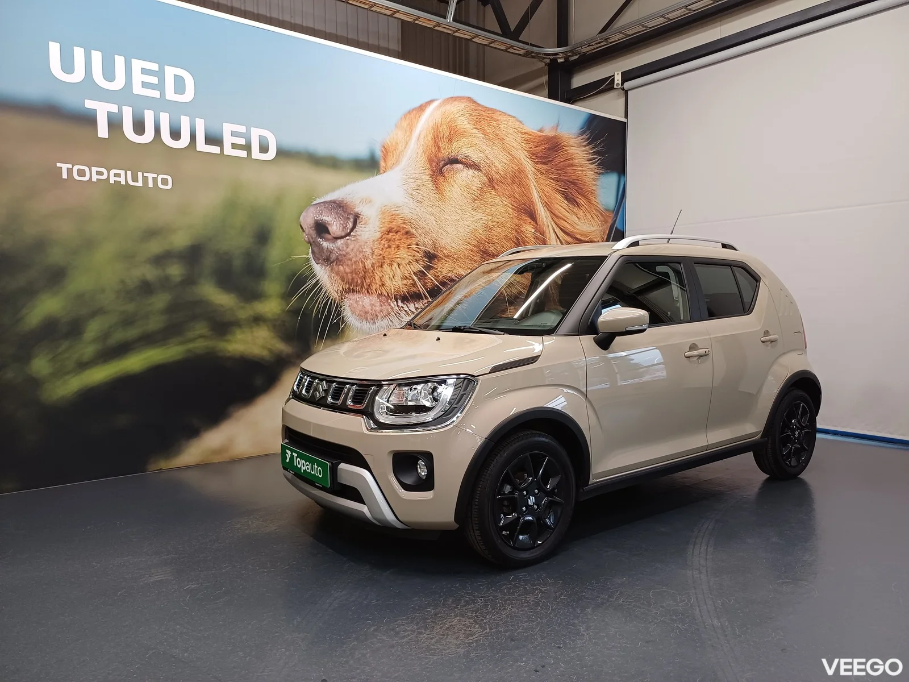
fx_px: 656
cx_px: 454
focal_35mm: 25
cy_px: 341
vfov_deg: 54.9
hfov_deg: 69.4
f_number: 1.8
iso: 200
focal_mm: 4.65
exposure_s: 1/50
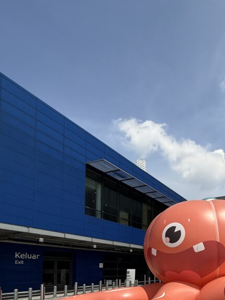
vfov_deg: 60.7
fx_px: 217
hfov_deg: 50.6
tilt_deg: +3.8
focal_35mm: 25
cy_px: 260
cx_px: 188
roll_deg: +0.5
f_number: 2.2
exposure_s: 1/2841
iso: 50
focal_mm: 2.22
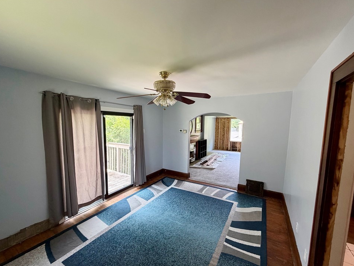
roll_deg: -0.7
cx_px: 173
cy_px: 139
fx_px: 153
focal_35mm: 15
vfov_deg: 81.7
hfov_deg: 98.2
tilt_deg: -6.9
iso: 320
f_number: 2.2
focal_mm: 2.22
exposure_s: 1/85
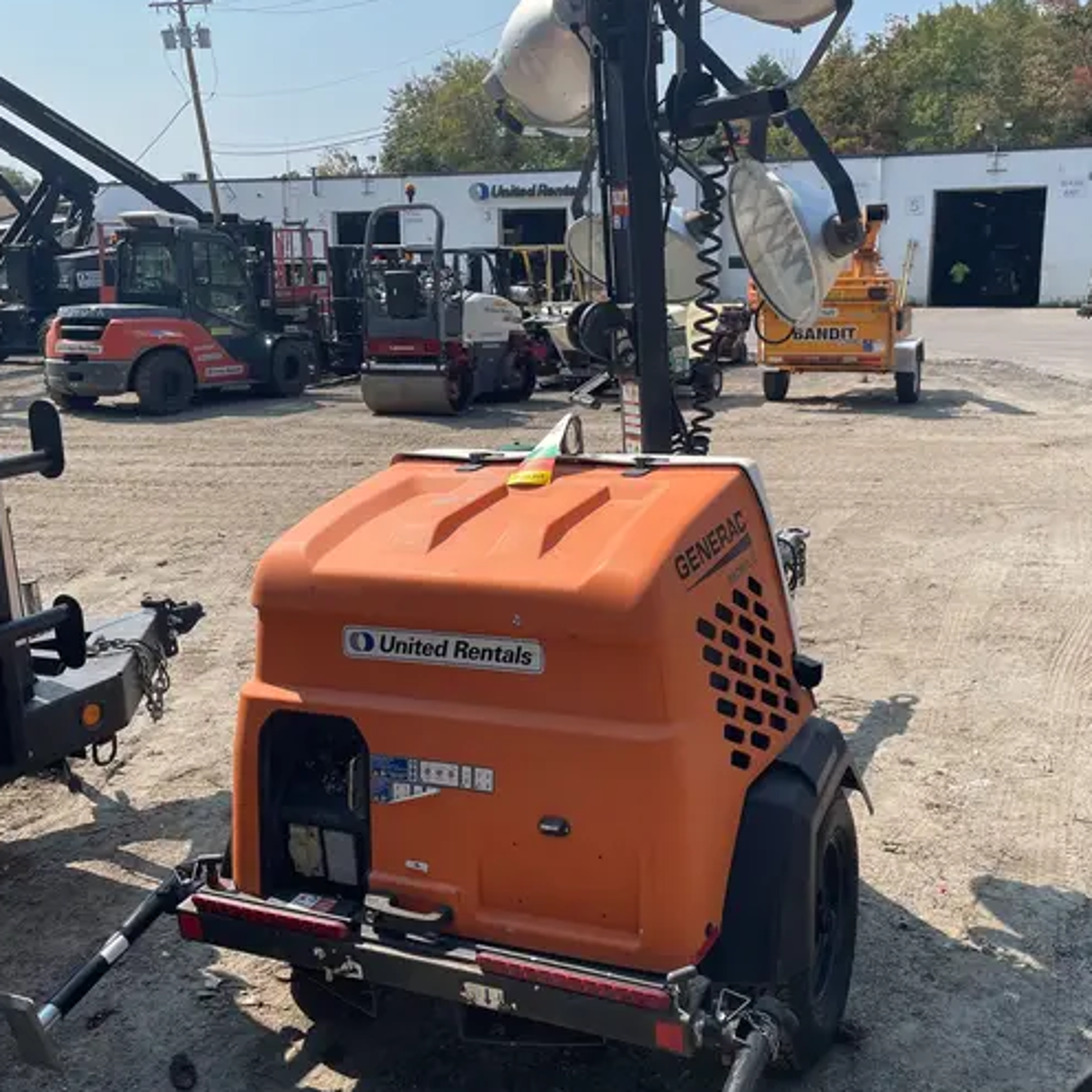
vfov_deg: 48.4
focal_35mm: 34
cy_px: 521
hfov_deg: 48.4
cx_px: 588
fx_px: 1213
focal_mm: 4.2
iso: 32
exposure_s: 1/3731
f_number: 1.6
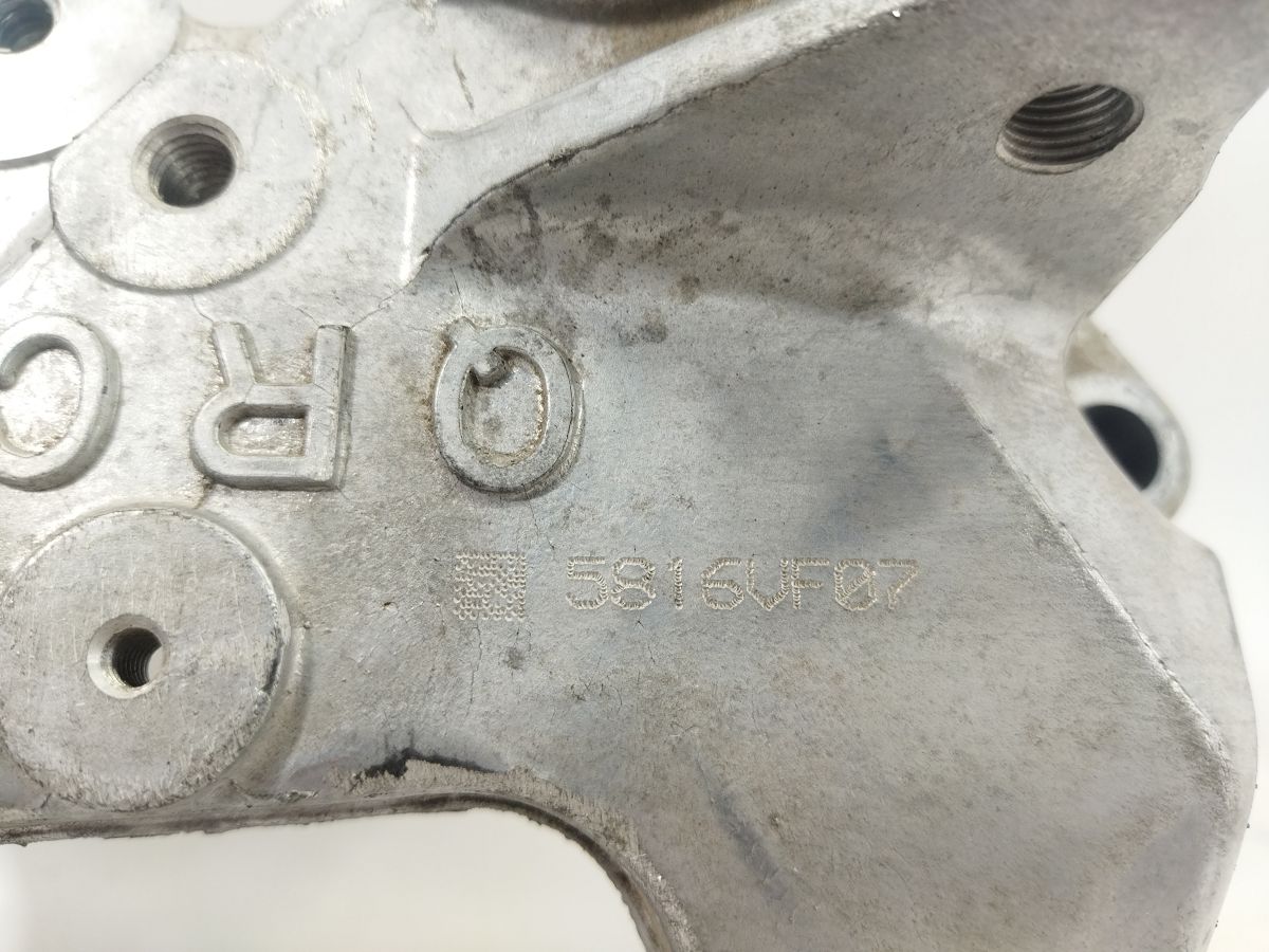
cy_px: 476
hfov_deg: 65.3
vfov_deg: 51.4
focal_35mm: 27
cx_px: 634
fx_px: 990
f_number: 1.79
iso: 100
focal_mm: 4.71
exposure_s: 1/50
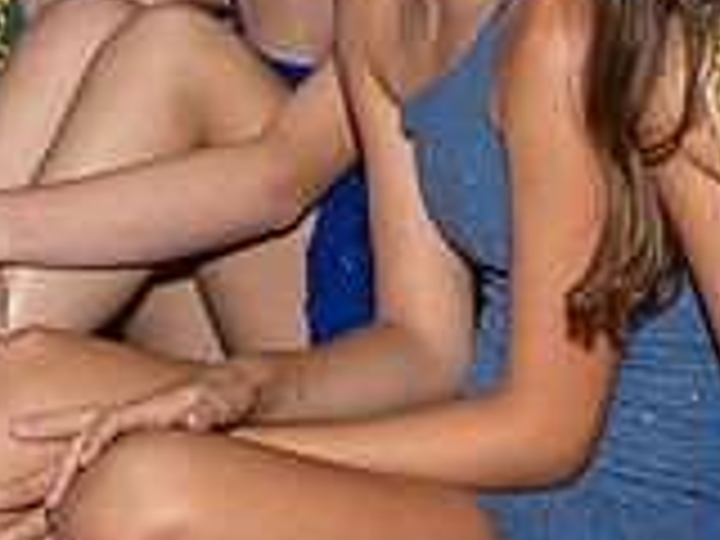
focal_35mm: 199
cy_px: -79
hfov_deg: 9.9
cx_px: 486
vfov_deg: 7.4
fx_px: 4139
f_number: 8
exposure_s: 1/250
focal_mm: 38
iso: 1000
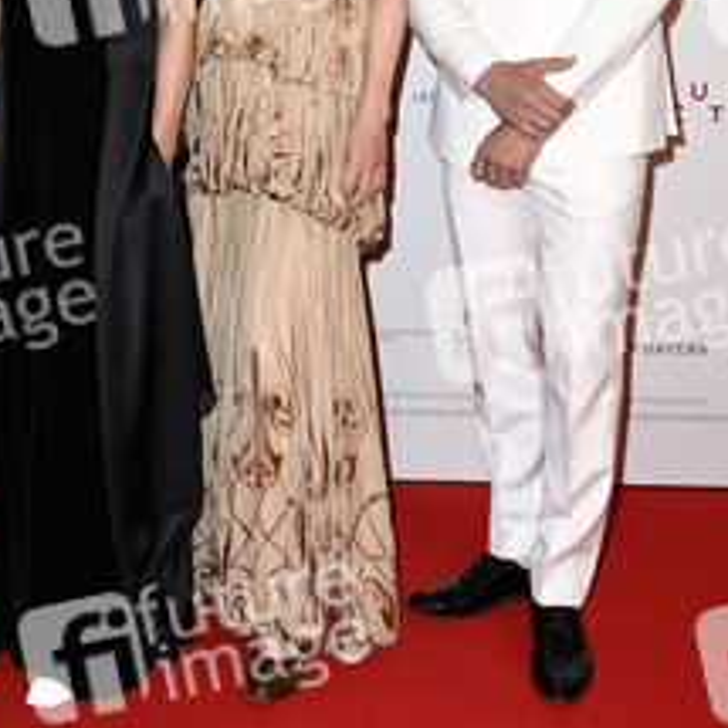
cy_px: 135
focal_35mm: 76
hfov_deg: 22.7
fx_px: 1808
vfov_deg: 22.4
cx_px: 291
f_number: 6.3
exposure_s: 1/250
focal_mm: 48
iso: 400
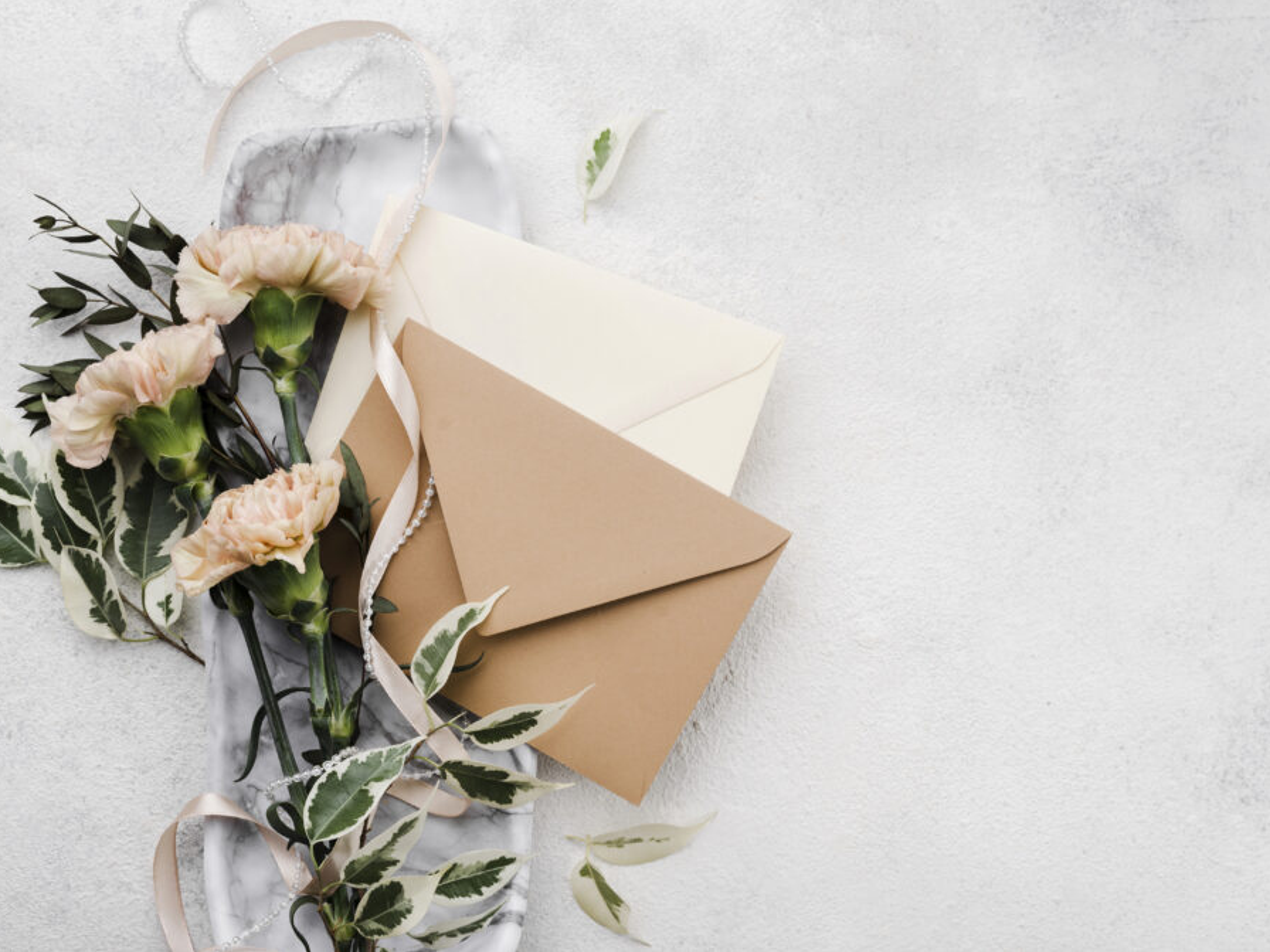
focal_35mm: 55
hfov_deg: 34.9
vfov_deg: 26.6
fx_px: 2018
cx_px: 595
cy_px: 469
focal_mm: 50
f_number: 9
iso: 100
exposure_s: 1/125
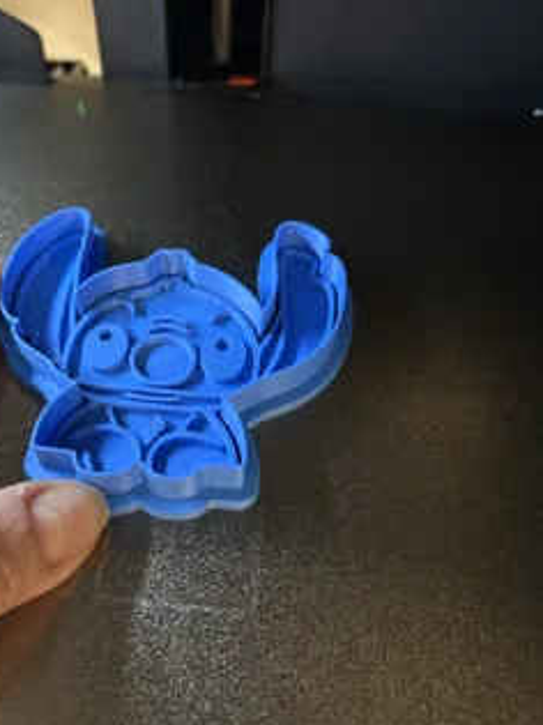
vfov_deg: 55.4
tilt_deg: -53.0
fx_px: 691
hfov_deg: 42.6
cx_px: 200
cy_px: 366
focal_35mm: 33
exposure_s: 1/25
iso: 500
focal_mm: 5.7
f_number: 1.5
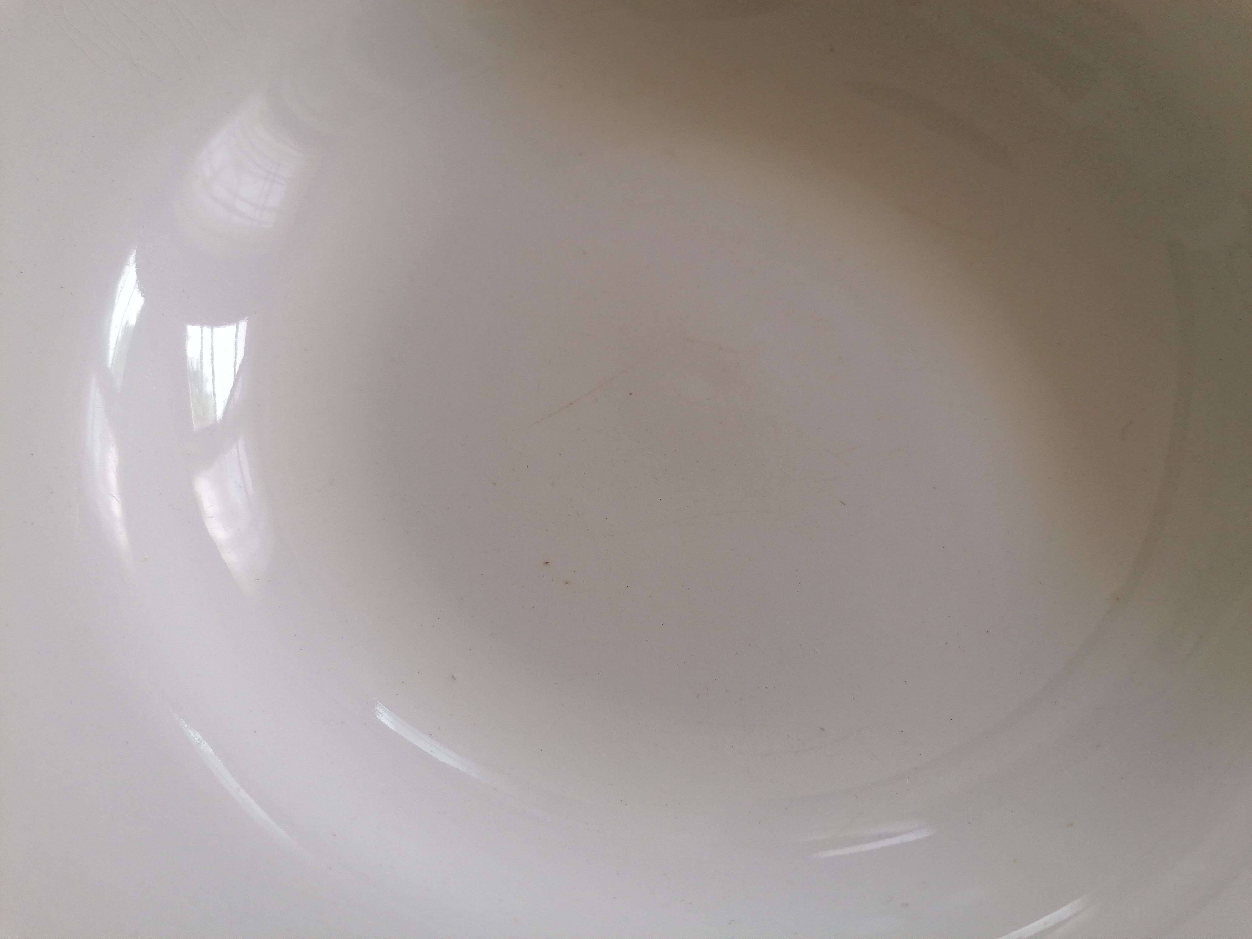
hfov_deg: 65.3
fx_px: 977
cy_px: 470
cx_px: 626
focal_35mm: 27
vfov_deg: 51.4
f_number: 1.8
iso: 64
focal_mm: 4.75
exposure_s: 1/60
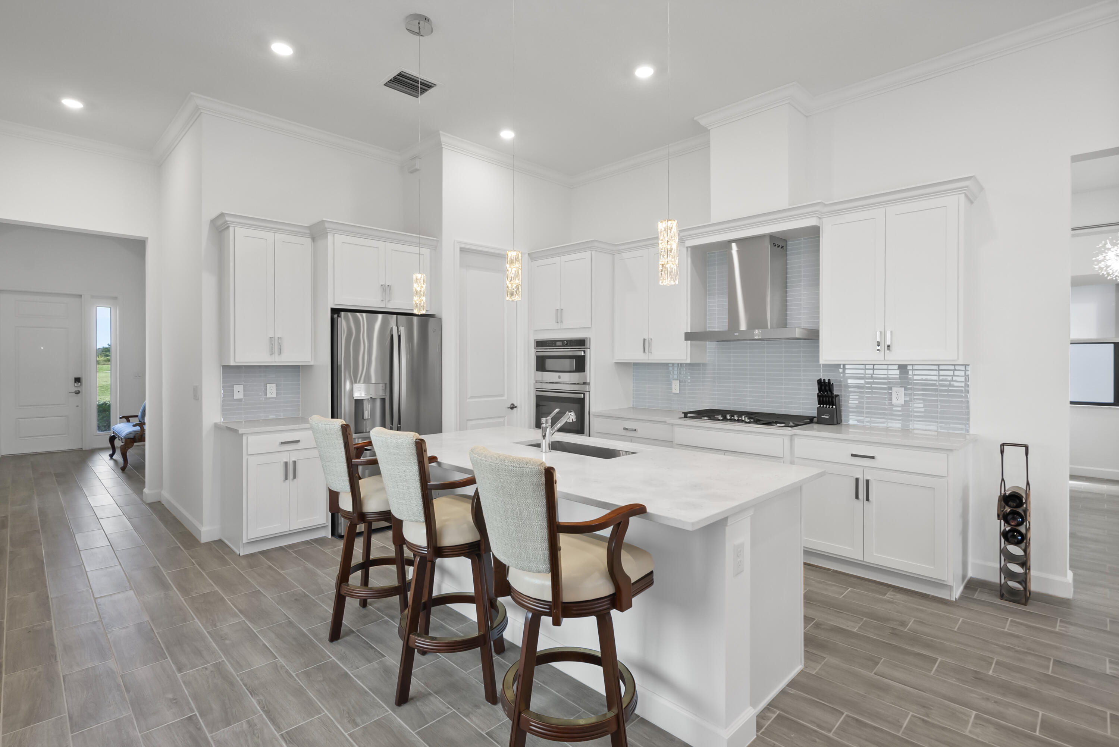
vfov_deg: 70.5
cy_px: 374
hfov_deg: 93.3
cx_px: 560
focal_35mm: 17
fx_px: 529
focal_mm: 17
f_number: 8
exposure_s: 1/6
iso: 1600
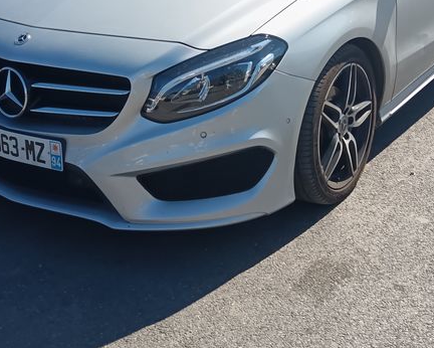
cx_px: 203
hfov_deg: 30.9
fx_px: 784
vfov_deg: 24.6
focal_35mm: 61
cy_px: 66
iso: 171
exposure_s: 1/900
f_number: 1.9
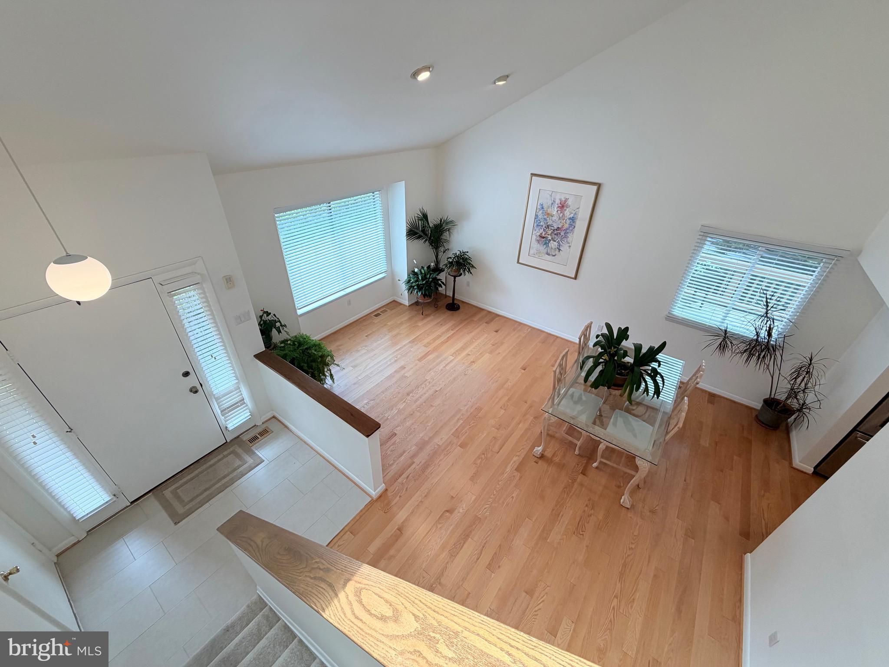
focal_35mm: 14
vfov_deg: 85.7
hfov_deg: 102.1
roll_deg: -0.8
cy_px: 334
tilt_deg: -34.7
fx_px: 360
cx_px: 444
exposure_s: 1/120
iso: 80
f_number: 2.2
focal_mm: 2.22
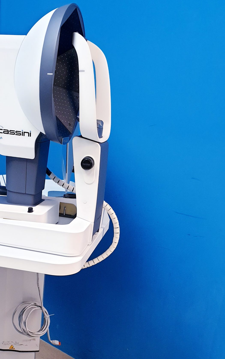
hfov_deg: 29.6
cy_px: 253
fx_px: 412
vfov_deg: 46.1
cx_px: 34
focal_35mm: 42
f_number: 2.4
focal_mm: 4.3
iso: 200
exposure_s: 1/50
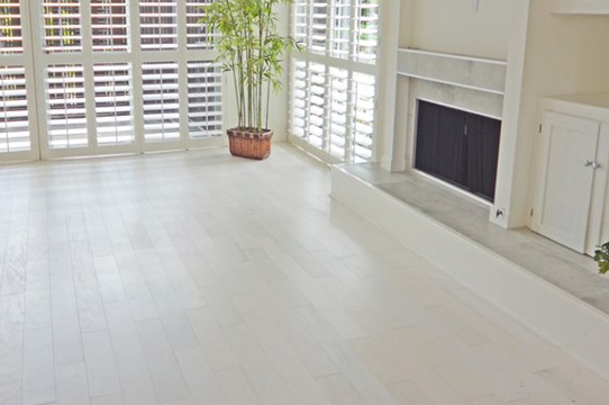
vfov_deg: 38.3
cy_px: 132
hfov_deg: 55.4
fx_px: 574
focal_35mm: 34
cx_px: 238
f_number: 4.5
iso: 200
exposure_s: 1/80
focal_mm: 12
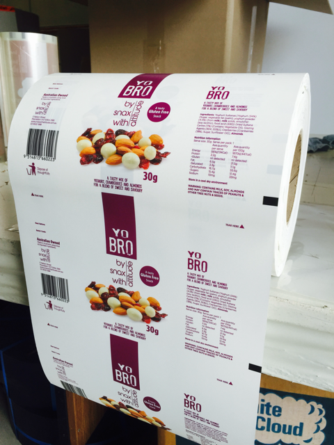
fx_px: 373
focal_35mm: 29
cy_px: 222
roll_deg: -0.1
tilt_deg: -17.5
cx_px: 167
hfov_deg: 48.2
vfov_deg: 61.7
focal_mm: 4.15
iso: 32
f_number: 2.2
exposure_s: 1/120
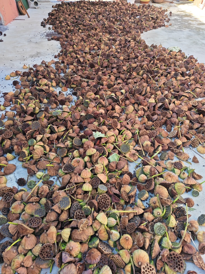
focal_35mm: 24
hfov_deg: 56.8
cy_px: 137
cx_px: 102
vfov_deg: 71.6
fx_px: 190
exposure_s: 1/180
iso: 50
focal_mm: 6.12
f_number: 1.9
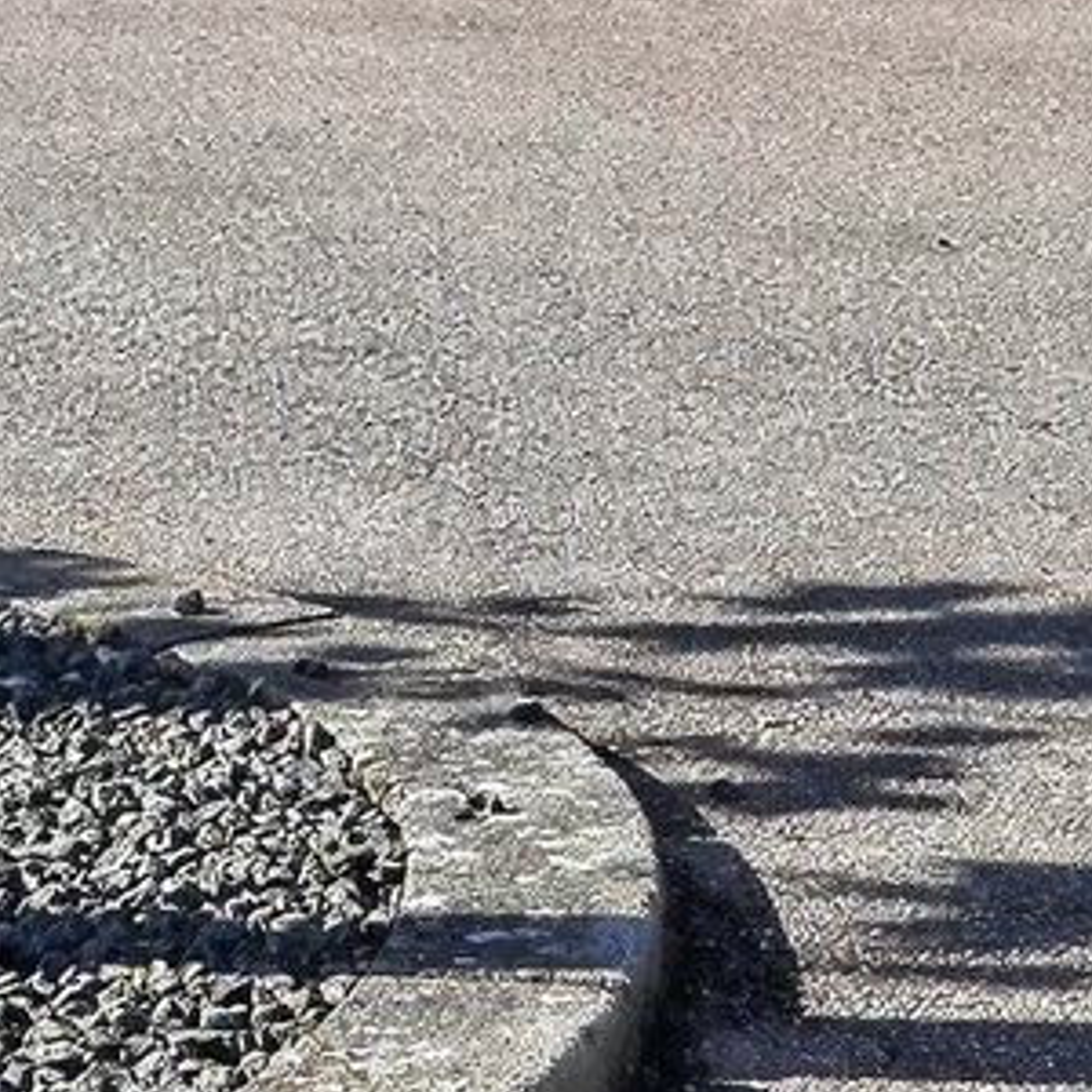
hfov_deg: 10.4
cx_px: 288
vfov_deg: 10.1
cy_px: -531
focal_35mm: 167
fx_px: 5960
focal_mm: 23
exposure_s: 1/160
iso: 400
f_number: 8
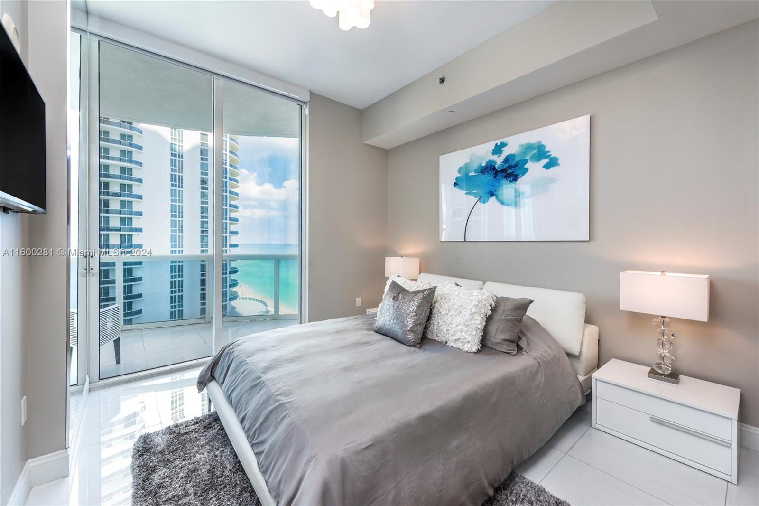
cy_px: 253
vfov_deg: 81.2
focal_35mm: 14
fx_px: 295
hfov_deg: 104.3
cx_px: 380
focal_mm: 14
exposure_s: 1/20
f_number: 7.1
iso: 125
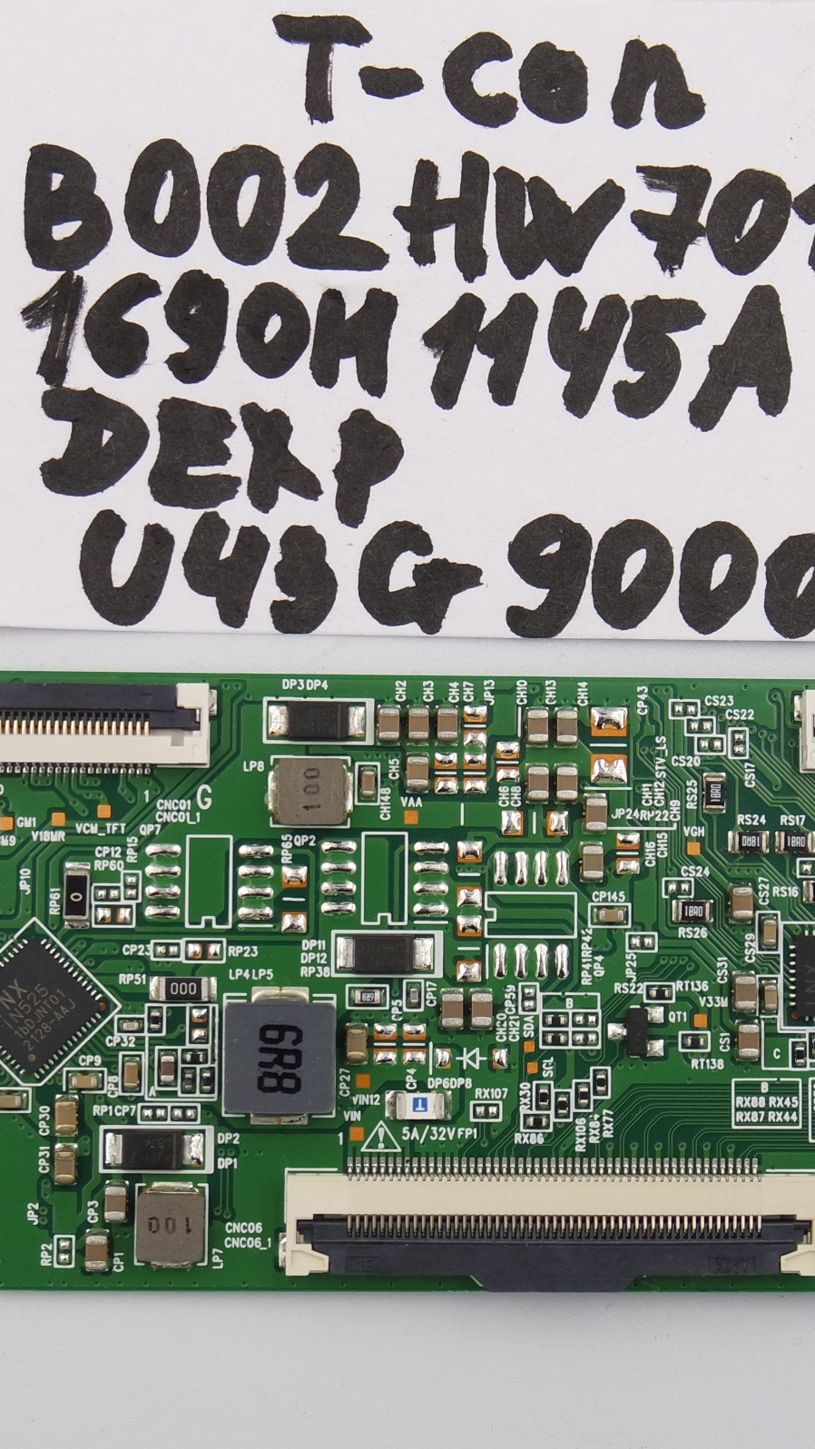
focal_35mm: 84
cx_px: 475
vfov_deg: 25.3
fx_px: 3226
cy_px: 653
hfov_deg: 14.4
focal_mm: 16
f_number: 4.5
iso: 160
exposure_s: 1/100
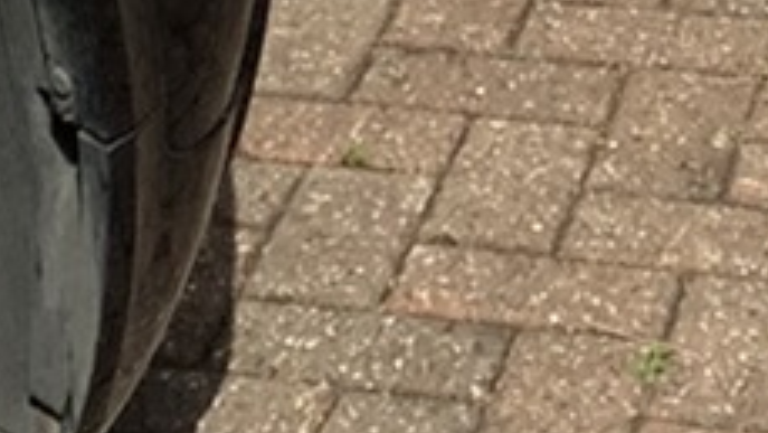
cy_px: -2235
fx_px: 5154
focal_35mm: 253
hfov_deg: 8.5
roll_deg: +0.0
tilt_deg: +1.5
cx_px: 597
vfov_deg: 3.9
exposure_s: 1/2994
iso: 25
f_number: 1.8
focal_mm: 4.25
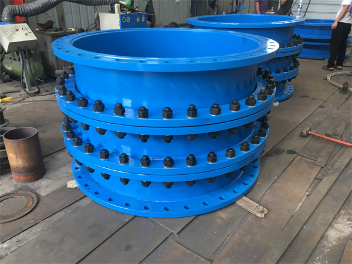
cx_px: 176
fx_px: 295
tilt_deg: -23.7
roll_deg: -1.3
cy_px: 132
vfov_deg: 48.2
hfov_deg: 61.7
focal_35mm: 29
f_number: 2.2
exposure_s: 1/33
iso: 32
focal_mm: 4.15
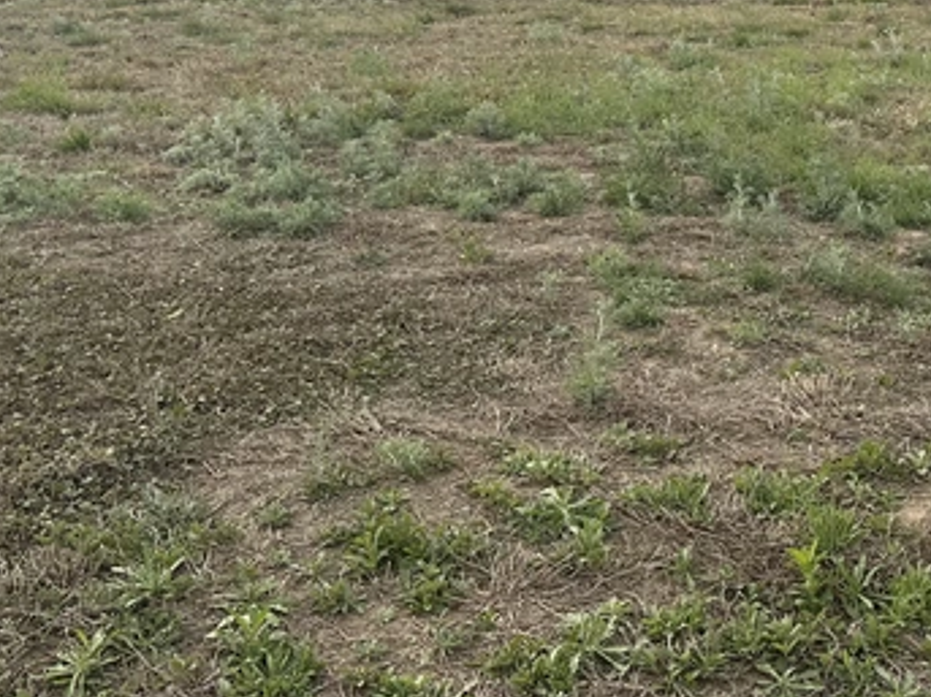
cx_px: 692
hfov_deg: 33.7
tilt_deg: -7.7
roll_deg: -0.3
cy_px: 49
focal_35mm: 56
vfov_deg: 25.2
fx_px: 1506
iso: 80
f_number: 1.78
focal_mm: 6.86
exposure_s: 1/2967
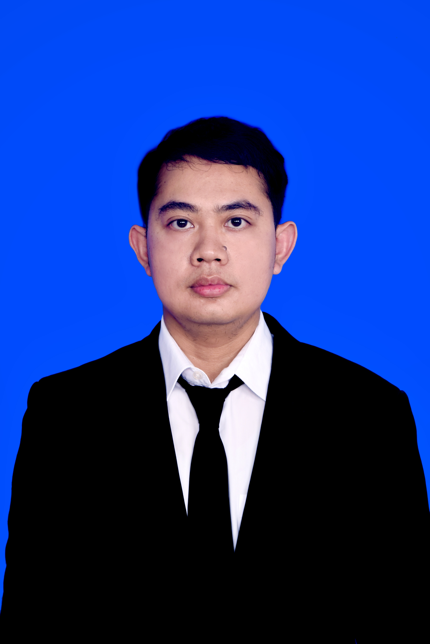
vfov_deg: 24.6
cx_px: 215
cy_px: 322
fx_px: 1478
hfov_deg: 16.6
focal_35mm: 82
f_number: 10
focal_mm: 55
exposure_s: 1/125
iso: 100
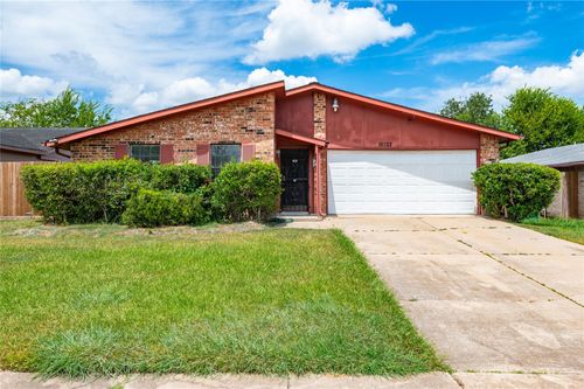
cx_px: 292
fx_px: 389
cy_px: 194
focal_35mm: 24
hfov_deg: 73.8
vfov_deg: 53.1
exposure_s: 1/100
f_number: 16
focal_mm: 24
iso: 125
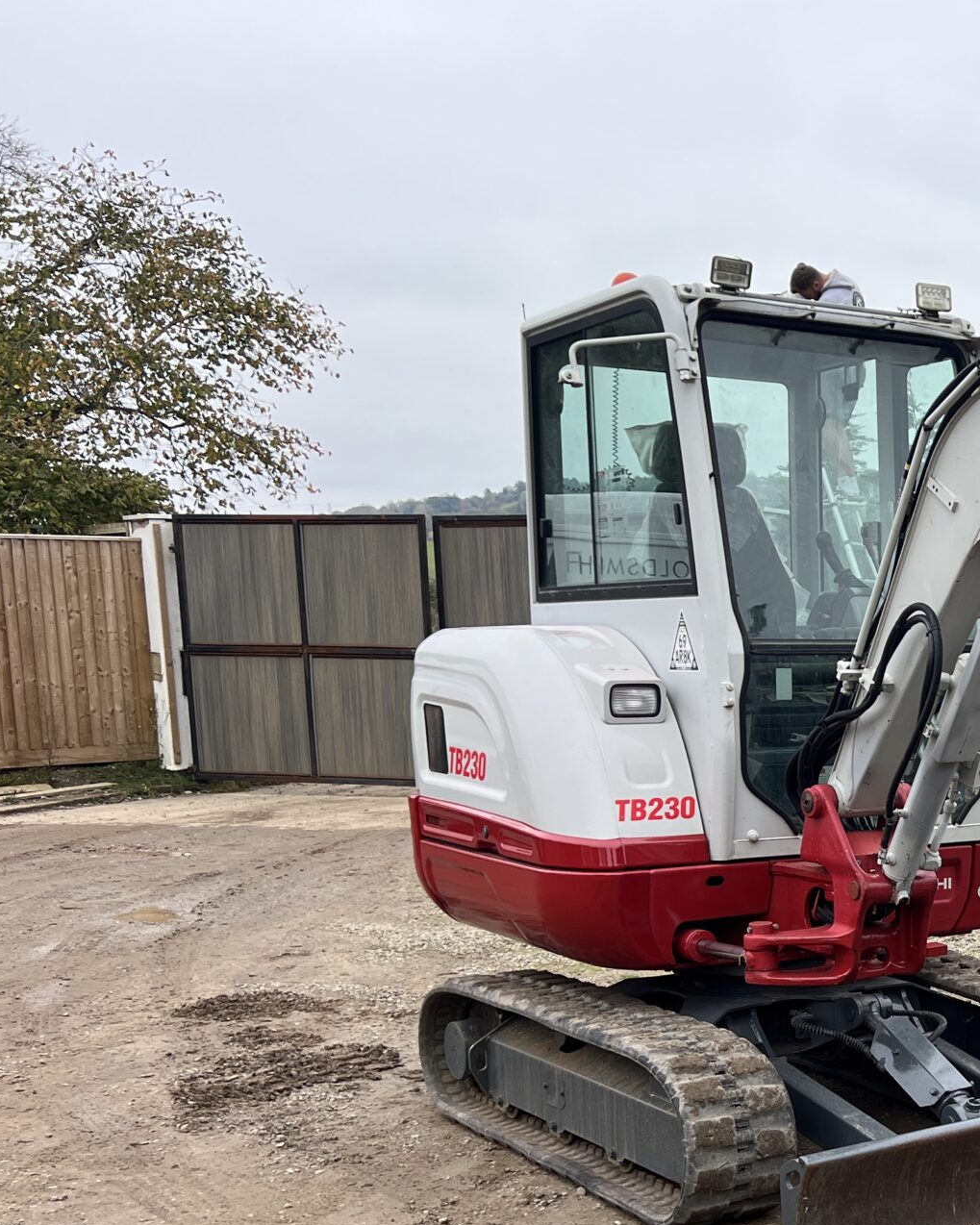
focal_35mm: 51
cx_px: 1149
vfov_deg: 35.9
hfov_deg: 26.6
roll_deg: +0.5
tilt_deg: -8.8
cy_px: 899
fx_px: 1849
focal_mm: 5.7
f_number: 1.5
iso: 40
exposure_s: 1/263
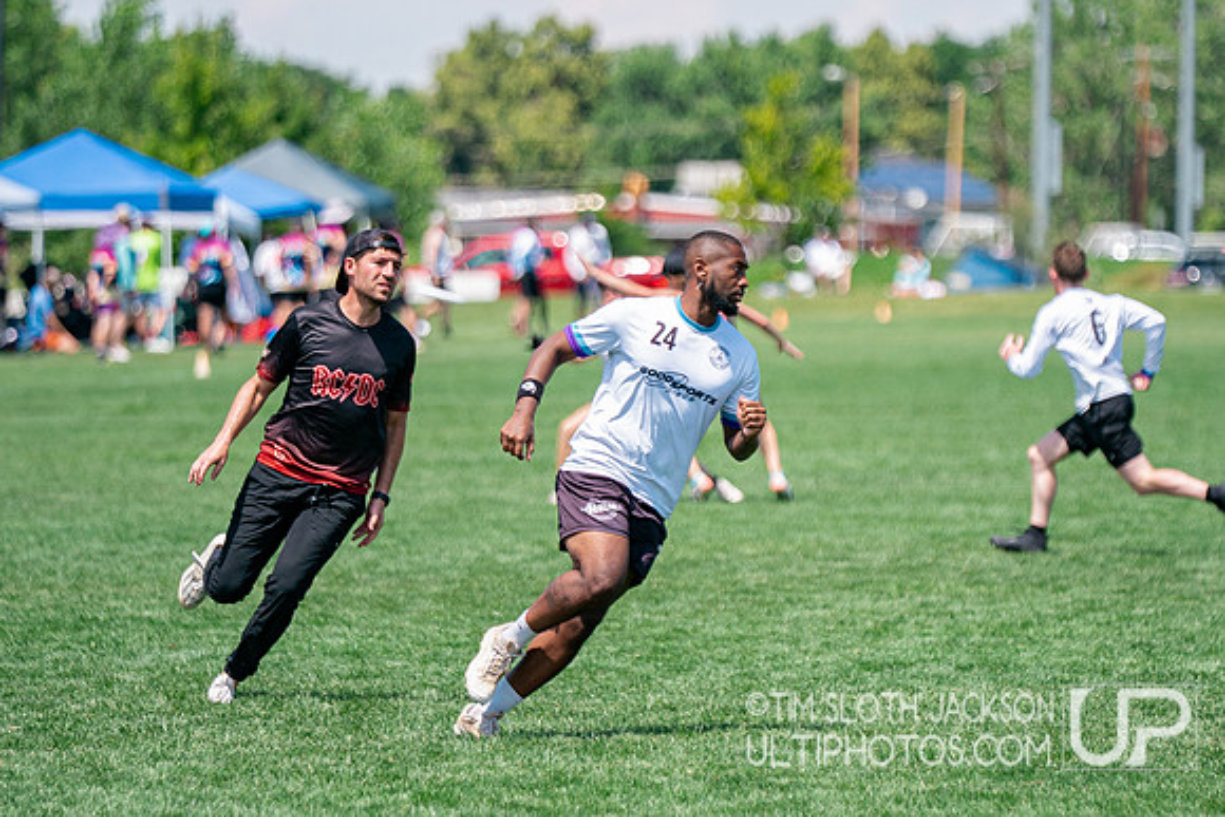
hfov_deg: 5.6
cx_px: 744
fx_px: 12439
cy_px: 446
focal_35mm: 365
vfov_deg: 3.8
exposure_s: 1/3200
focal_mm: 200
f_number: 2.8
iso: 250
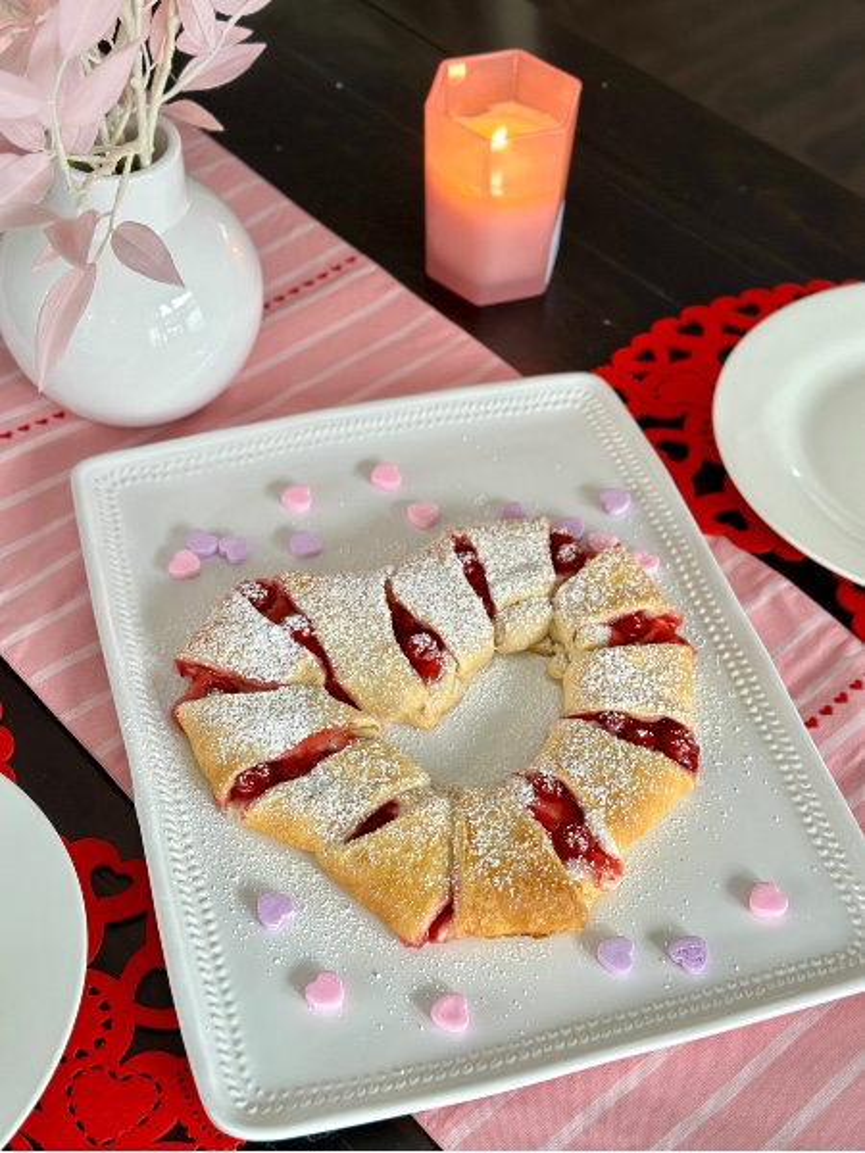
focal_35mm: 48
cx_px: 432
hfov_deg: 30.3
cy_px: 576
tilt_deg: -49.2
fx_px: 1599
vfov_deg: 39.7
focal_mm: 6.86
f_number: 1.78
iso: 200
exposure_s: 1/60
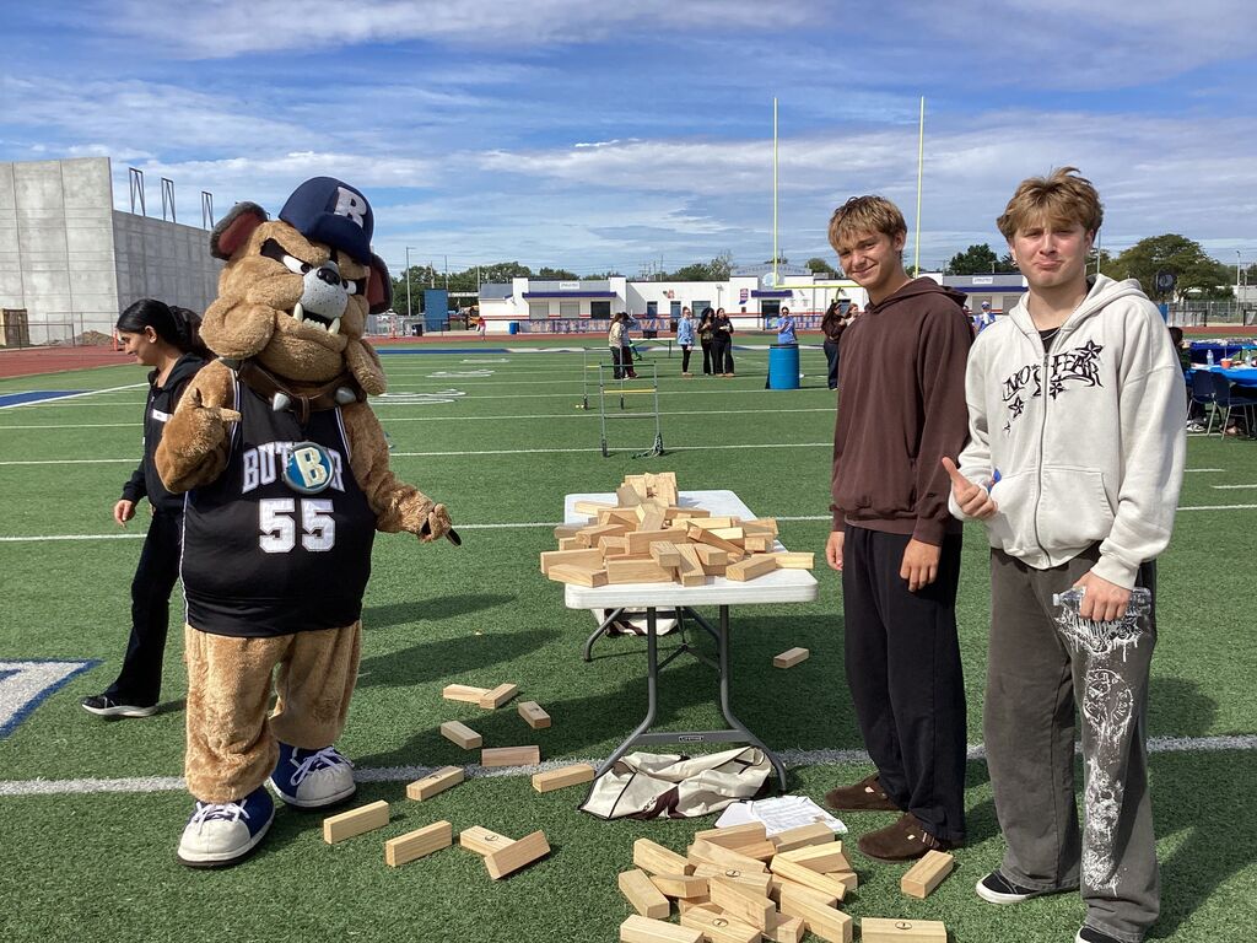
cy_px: 472
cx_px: 628
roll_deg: +0.5
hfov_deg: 58.4
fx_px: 1126
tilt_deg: -9.3
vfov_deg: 45.4
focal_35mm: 31
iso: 25
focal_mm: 3.3
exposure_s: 1/1597
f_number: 2.4
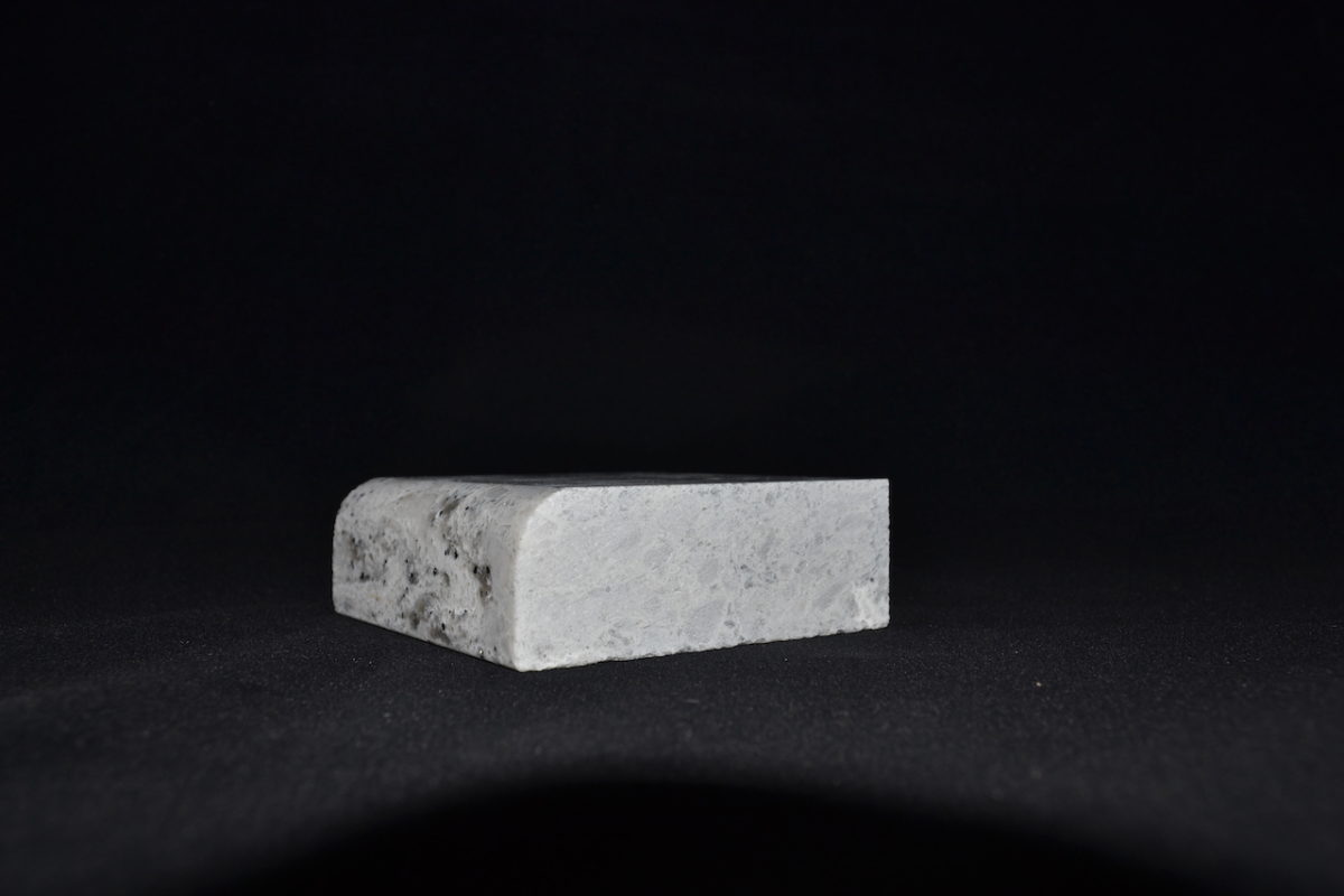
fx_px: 1232
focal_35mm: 33
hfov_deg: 57.2
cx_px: 672
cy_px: 448
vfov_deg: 40.0
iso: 100
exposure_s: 1/60
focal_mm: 22
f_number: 8
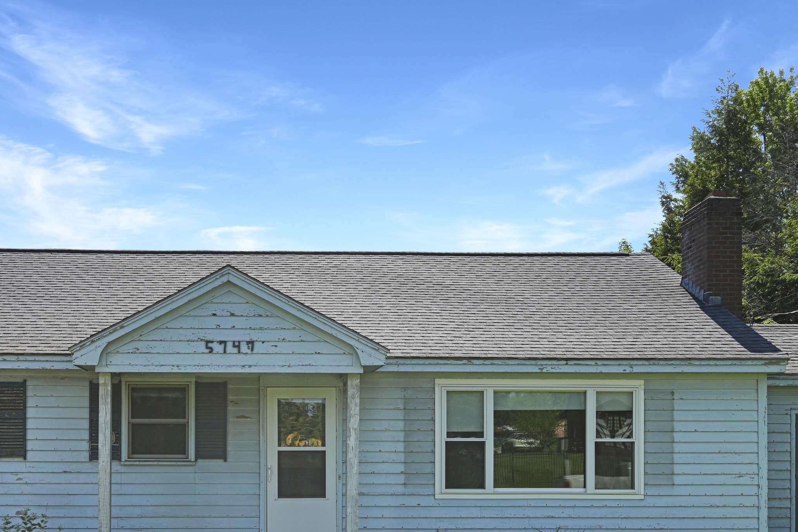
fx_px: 997
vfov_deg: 29.7
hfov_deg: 43.1
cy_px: 340
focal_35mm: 45
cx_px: 279
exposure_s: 1/25
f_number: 14
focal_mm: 30
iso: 320
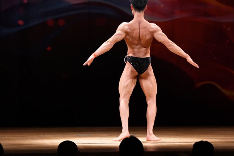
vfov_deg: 5.3
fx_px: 1689
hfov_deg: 7.9
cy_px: 69
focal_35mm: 260
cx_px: 137
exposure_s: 1/400
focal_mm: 145
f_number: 5.6
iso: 4000
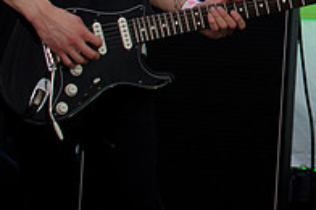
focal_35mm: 133
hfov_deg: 14.8
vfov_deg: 10.0
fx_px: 1166
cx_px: 410
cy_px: -94
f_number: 3.2
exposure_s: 1/400
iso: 640
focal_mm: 30
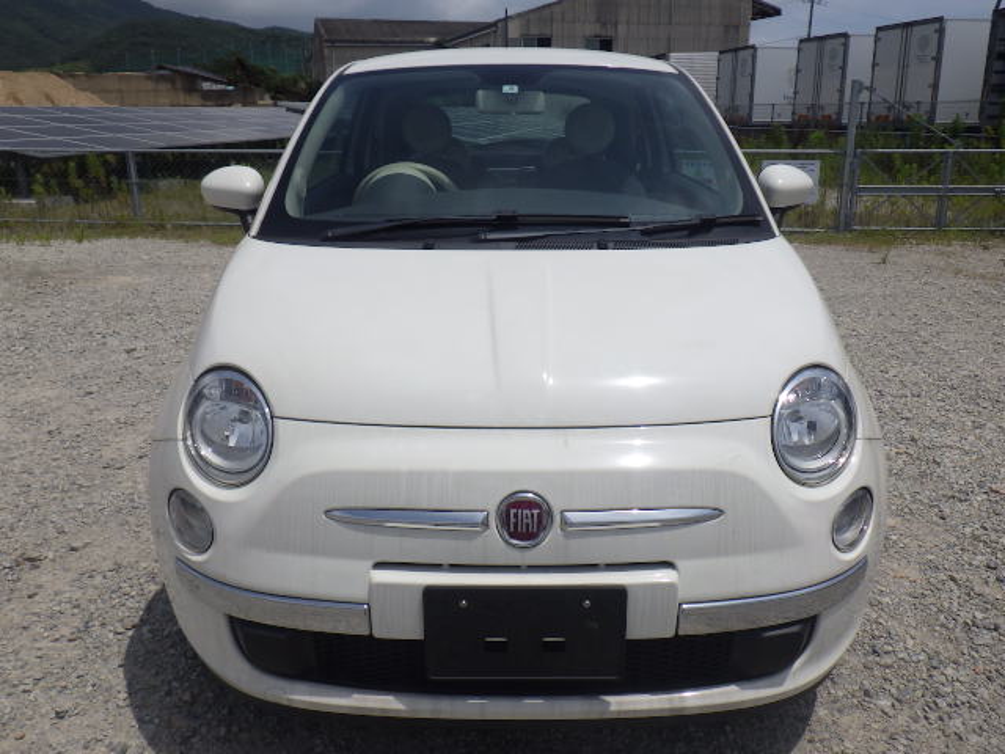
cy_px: 377
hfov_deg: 63.4
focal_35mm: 28
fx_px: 813
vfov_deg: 49.7
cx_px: 502
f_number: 4.2
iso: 125
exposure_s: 1/2500
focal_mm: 5
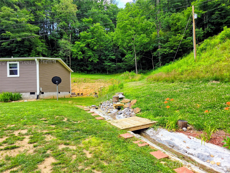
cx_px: 115
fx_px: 153
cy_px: 86
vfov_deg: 58.9
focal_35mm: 23
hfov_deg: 73.9
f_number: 1.7
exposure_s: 1/359
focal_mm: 6.3
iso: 25
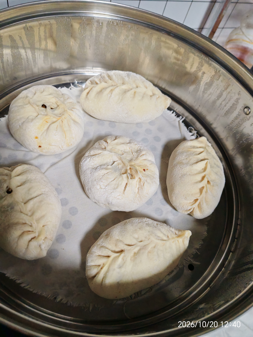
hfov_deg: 51.4
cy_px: 168
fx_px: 263
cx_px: 126
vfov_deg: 65.3
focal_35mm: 27
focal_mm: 5.52
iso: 1000
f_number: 1.95
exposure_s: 1/100
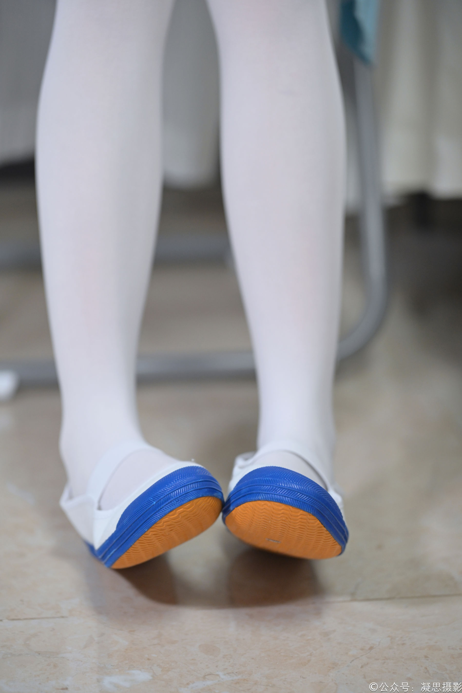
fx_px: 2233
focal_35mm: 116
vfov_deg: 17.6
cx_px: 231
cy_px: 346
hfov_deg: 11.8
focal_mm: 116
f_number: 2.8
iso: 1250
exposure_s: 1/100
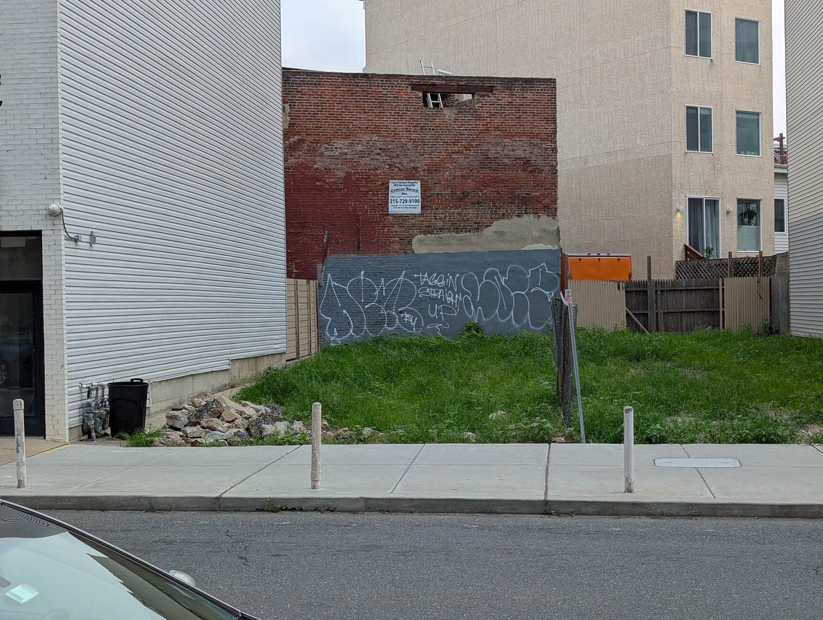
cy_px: 310
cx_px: 412
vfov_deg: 29.7
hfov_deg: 38.9
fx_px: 1167
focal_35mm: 49
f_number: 1.68
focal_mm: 6.9
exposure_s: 1/358
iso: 24
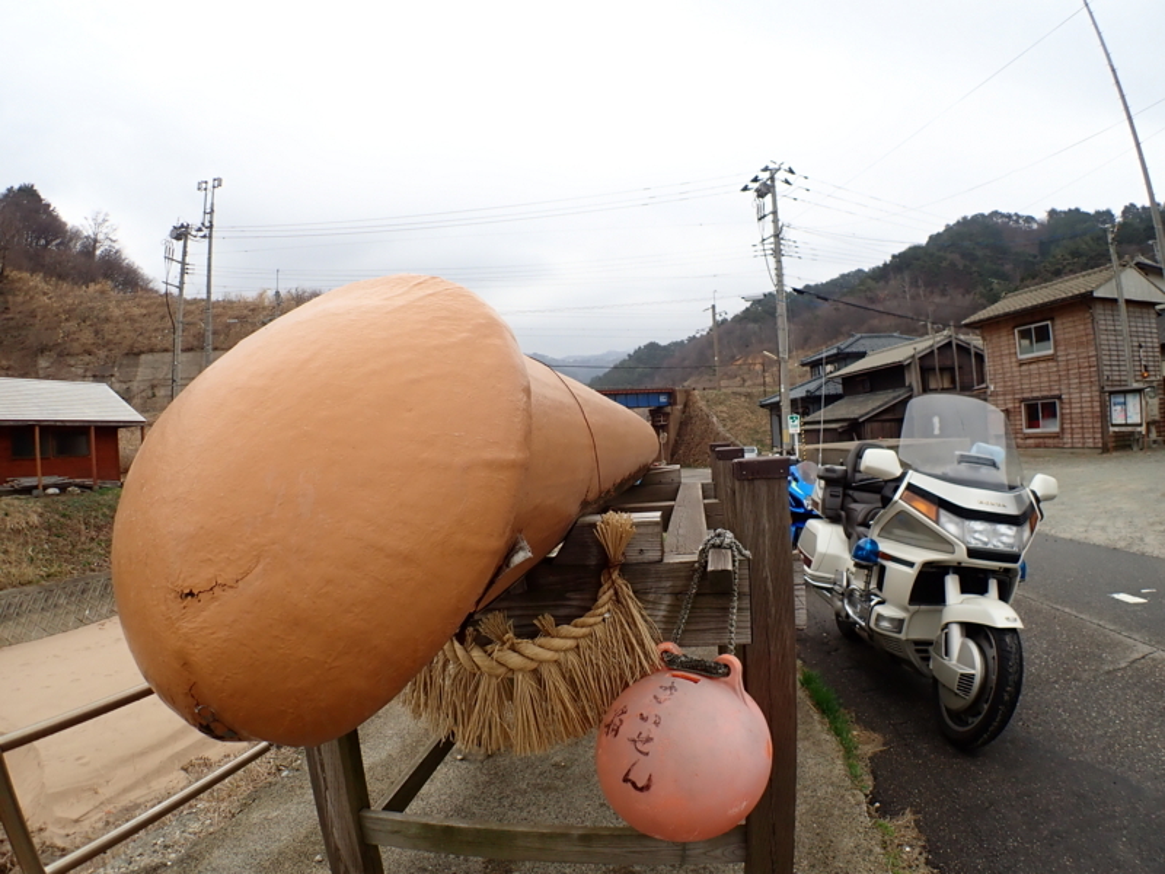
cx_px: 582
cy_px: 437
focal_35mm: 25
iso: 100
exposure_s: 1/100
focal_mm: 4.5
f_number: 2.8
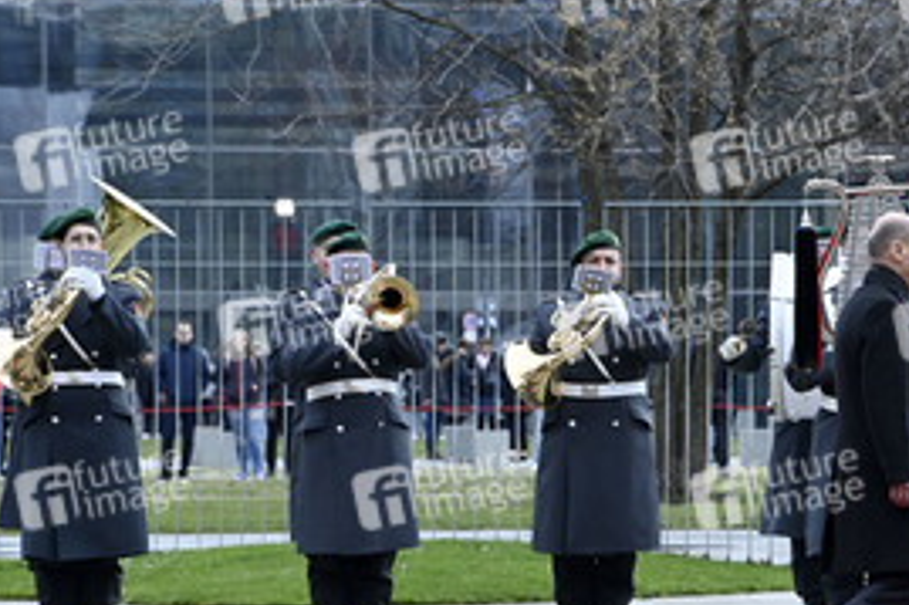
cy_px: 406
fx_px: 12692
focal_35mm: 503
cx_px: 688
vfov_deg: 2.7
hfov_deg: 4.1
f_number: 14
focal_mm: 300
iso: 3200
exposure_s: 1/400
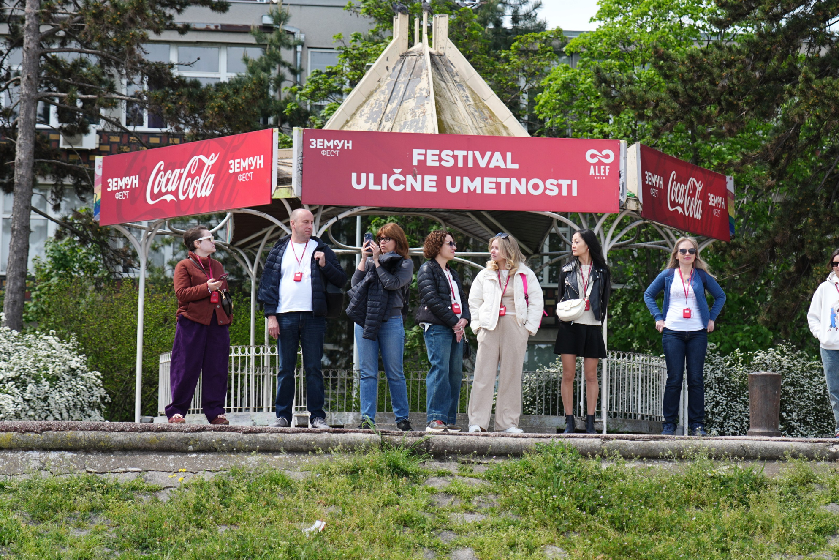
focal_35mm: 125
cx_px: 500
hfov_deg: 16.4
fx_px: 2913
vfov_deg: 11.0
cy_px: 249
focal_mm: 65
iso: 160
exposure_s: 1/1250
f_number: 2.8
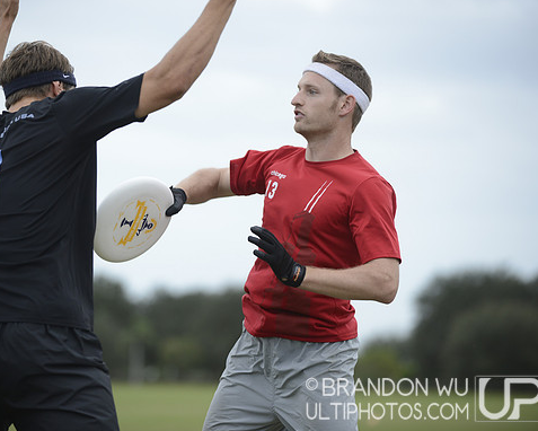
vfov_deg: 10.0
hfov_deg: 12.5
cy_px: 216
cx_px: 231
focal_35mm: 154
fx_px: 2453
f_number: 2.8
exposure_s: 1/3200
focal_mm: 135
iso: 500
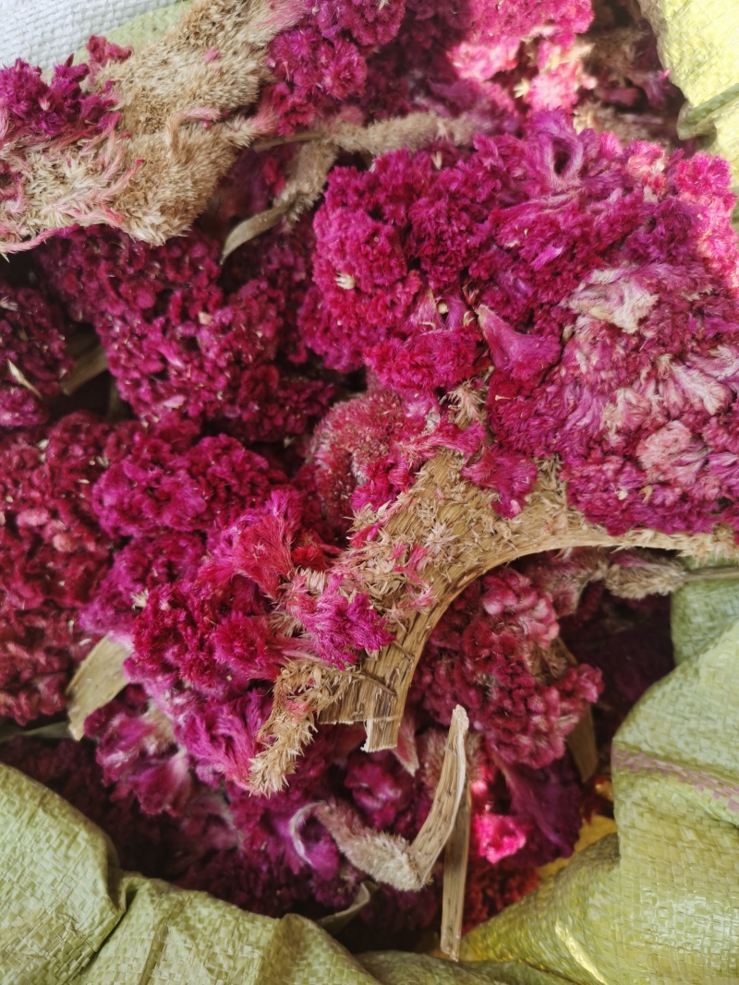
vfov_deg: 65.3
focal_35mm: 27
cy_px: 492
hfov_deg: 51.3
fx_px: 769
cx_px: 370
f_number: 1.8
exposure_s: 1/429
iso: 50
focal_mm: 5.58
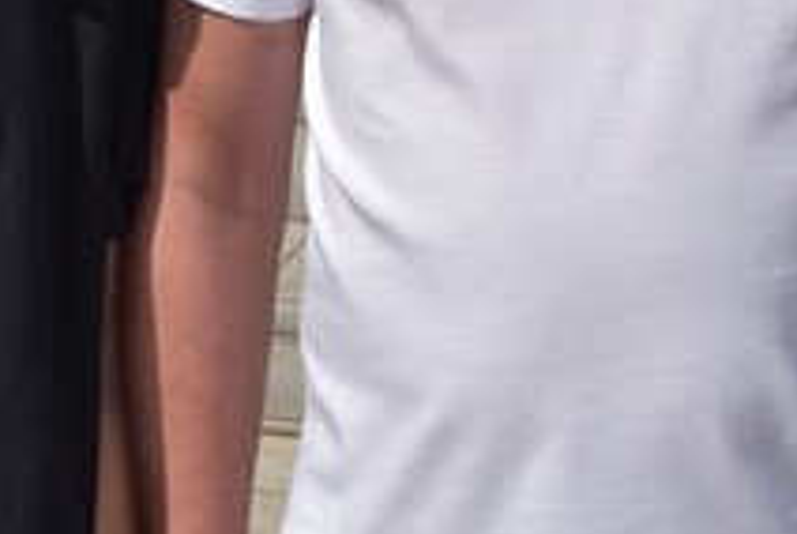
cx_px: -2
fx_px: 3658
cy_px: 38
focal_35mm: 165
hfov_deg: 12.3
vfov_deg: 8.3
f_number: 13
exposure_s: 1/200
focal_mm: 26
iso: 100
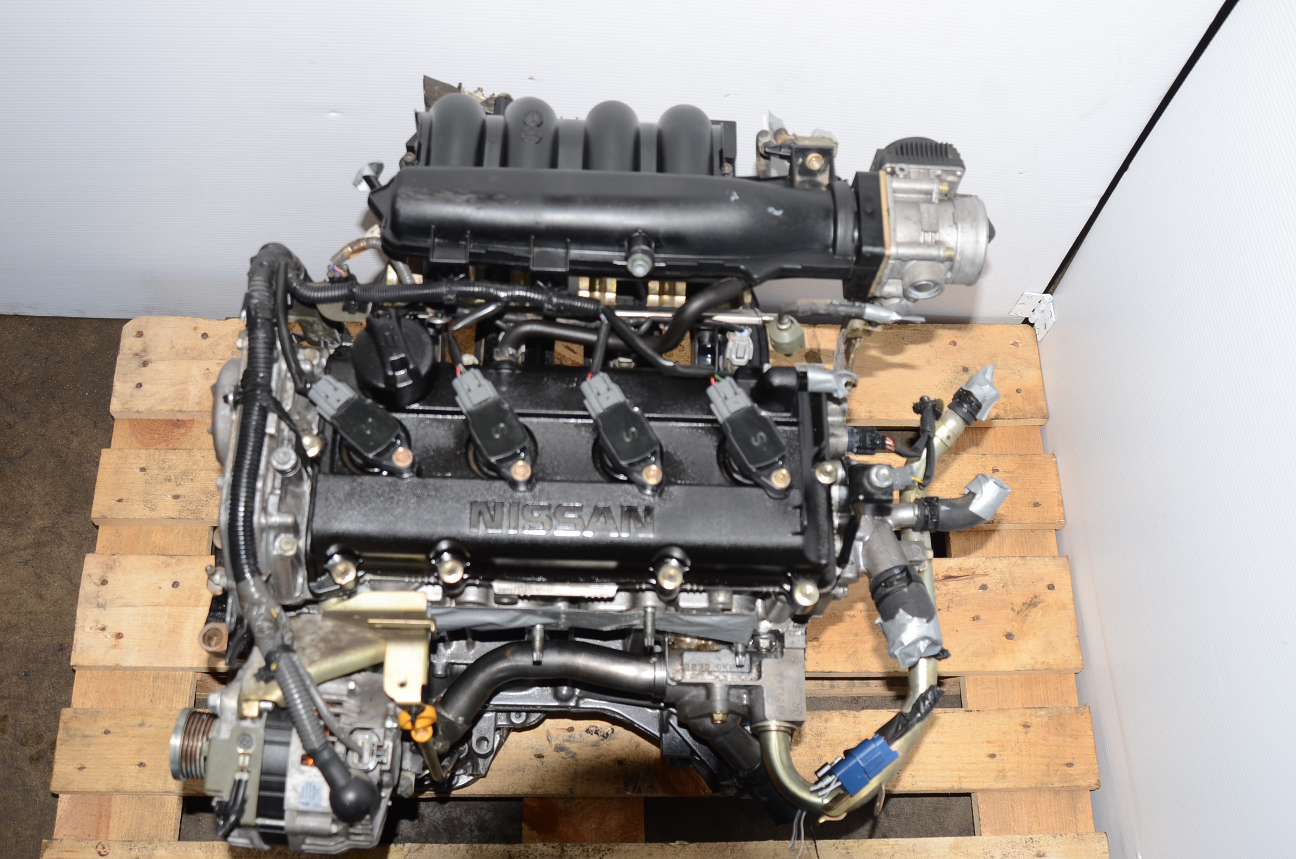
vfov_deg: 36.7
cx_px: 648
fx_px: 1293
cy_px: 430
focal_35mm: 36
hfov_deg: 53.2
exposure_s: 1/125
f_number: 5
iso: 100
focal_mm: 24
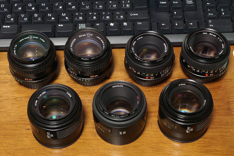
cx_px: 117
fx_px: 487
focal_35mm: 75
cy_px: 78
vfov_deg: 18.2
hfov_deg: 27.0
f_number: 9
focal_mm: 50
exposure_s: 1/1.25
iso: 400
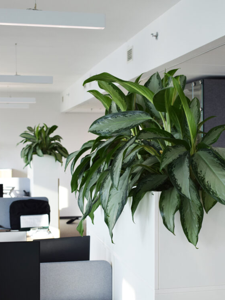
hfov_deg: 23.3
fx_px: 546
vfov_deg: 30.7
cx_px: 128
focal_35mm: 63
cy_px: 151
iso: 400
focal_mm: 32
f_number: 6.3
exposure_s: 1/160
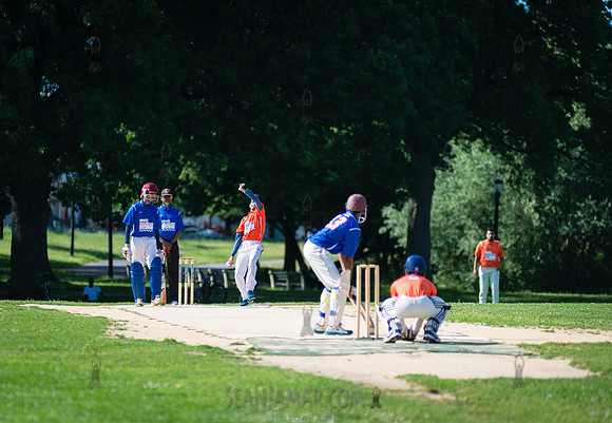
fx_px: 3982
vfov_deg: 6.1
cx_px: 254
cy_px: 239
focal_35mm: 232
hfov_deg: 8.8
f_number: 2.8
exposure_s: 1/2500
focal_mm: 200
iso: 200
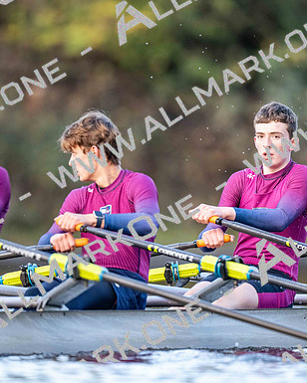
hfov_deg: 1.8
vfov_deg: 2.3
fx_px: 9643
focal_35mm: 849
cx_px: 170
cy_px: 192
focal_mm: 600
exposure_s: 1/2500
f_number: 4
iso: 4500
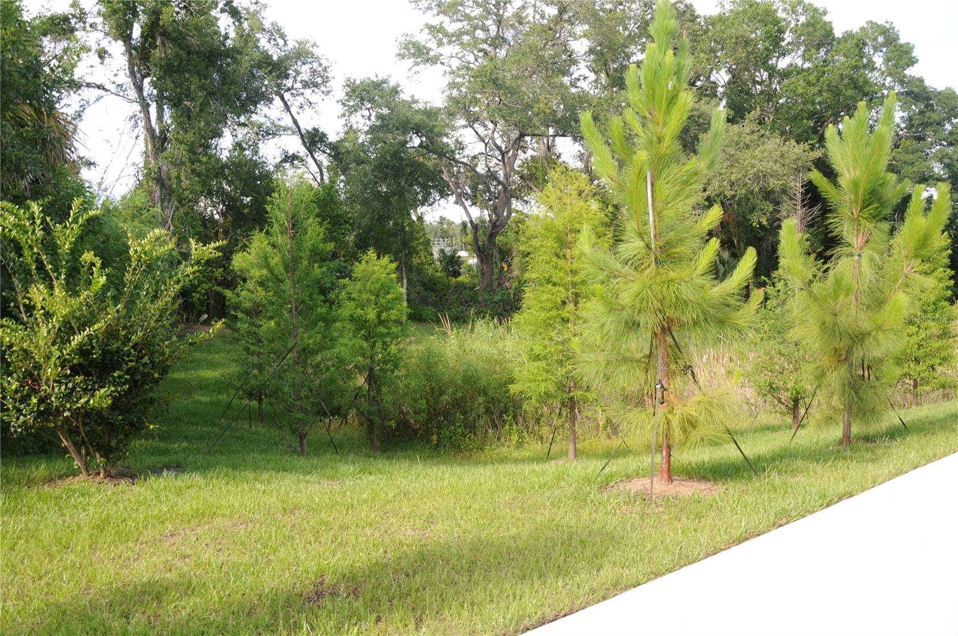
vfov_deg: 41.6
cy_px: 318
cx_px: 479
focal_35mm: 32
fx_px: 837
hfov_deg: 59.6
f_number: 5.6
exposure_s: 1/125
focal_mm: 21
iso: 200
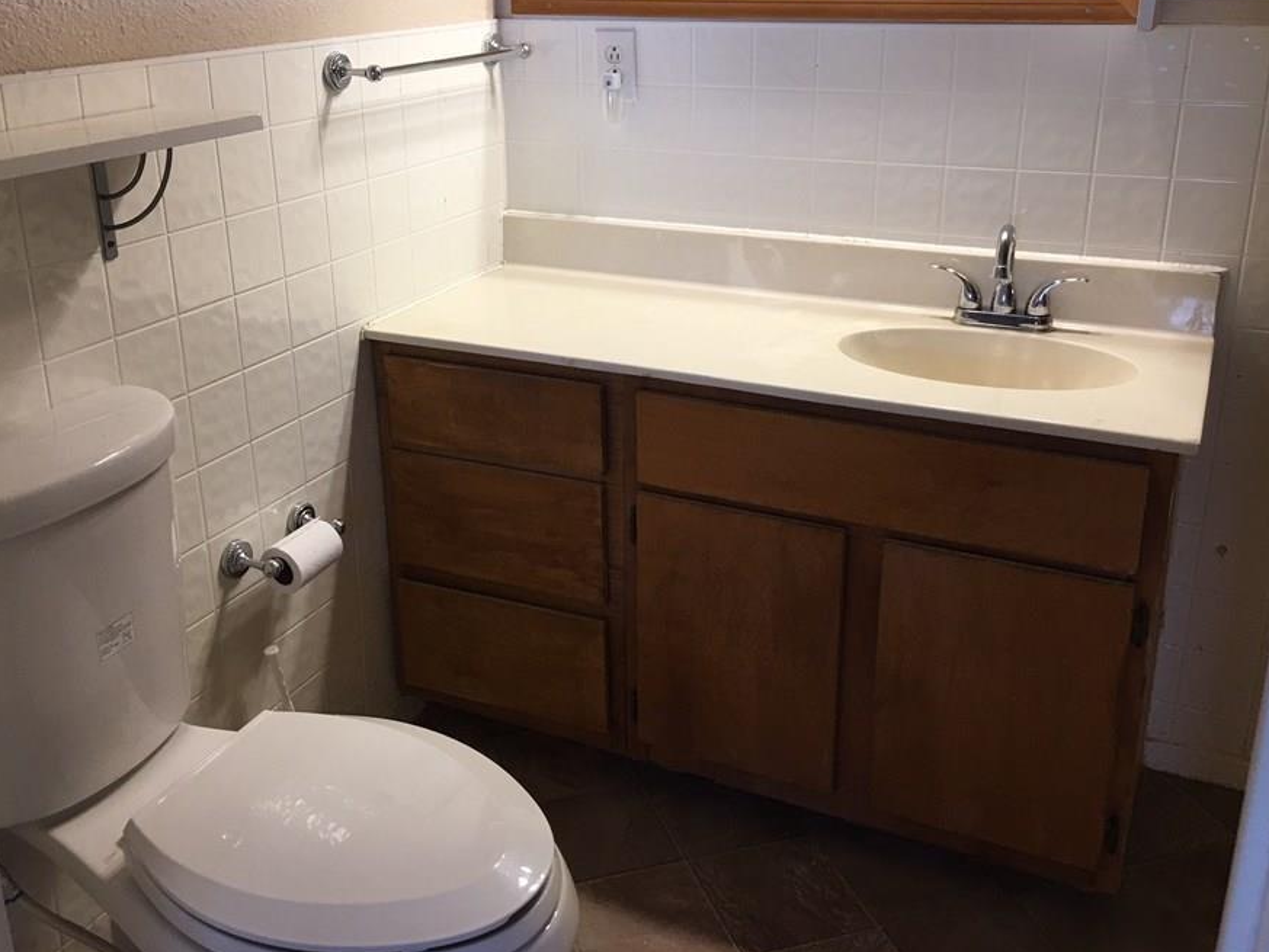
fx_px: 1247
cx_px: 597
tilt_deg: -19.0
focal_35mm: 34
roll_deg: +0.1
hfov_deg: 53.9
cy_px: 400
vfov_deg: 41.7
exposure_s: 1/30
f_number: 2.2
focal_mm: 4.15
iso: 32
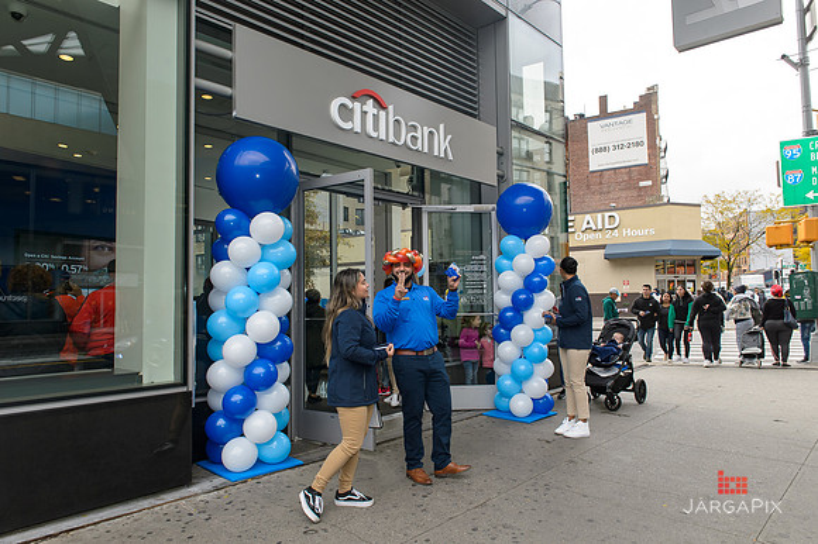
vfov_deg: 53.1
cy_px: 272
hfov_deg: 73.8
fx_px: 545
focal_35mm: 24
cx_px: 409
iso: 640
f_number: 7.1
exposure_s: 1/250
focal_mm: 24
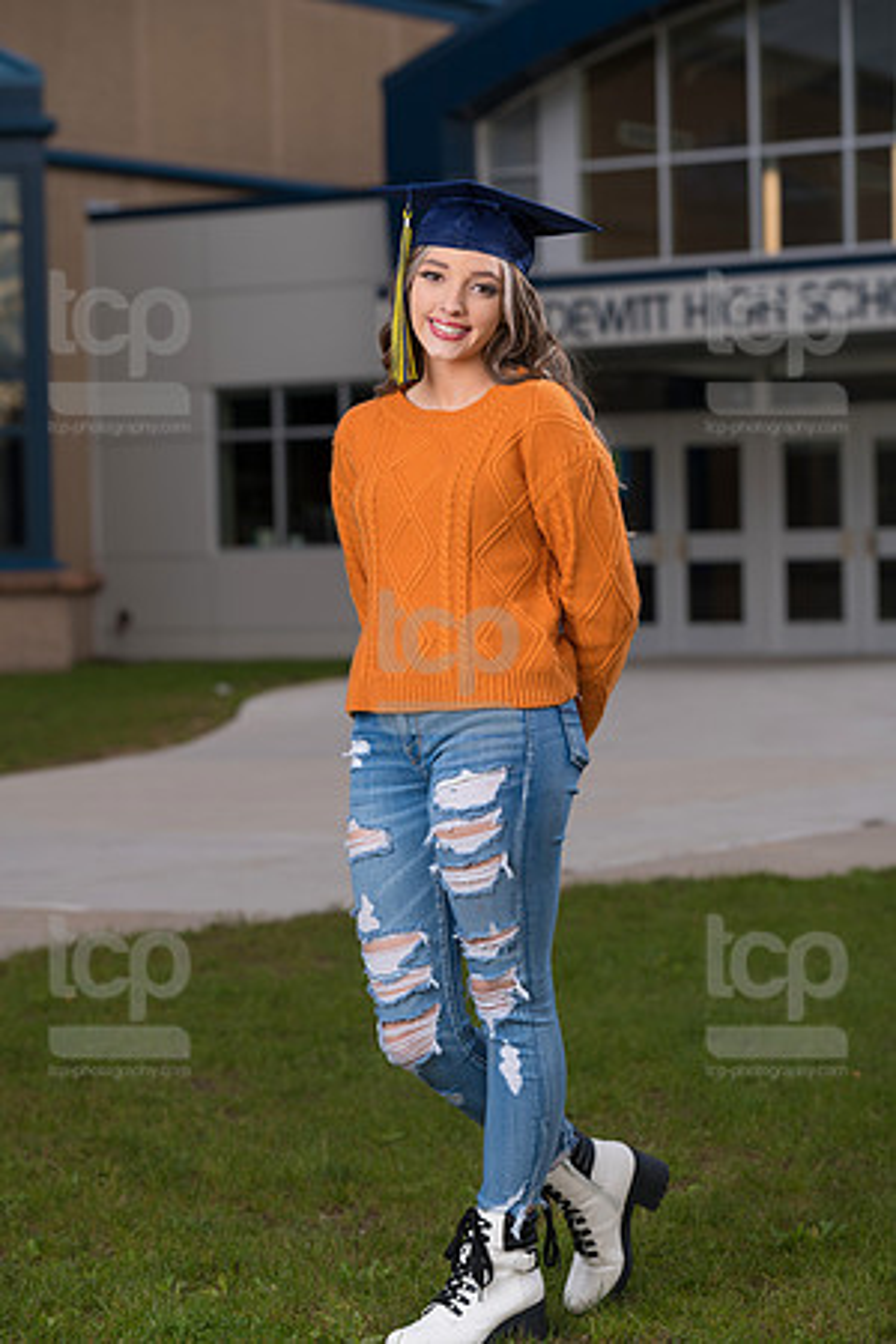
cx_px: 448
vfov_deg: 20.0
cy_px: 672
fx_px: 3808
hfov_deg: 13.4
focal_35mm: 102
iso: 100
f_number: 4.5
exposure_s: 1/250
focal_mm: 102
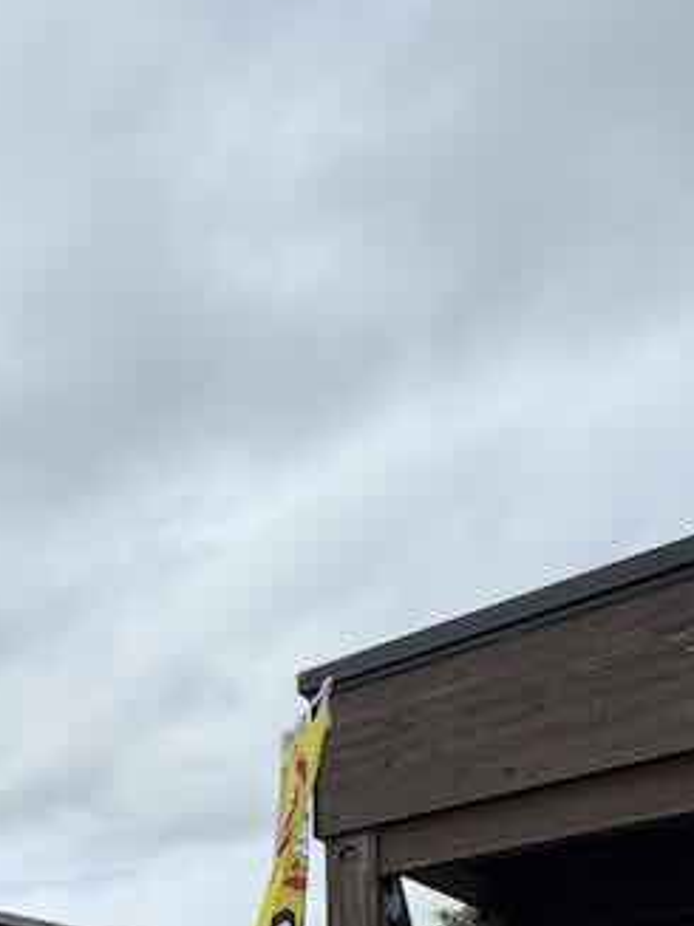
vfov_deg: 33.2
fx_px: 1070
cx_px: -255
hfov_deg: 28.2
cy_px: 1228
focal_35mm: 40
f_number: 2.2
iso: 20
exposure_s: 1/770
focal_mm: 2.22
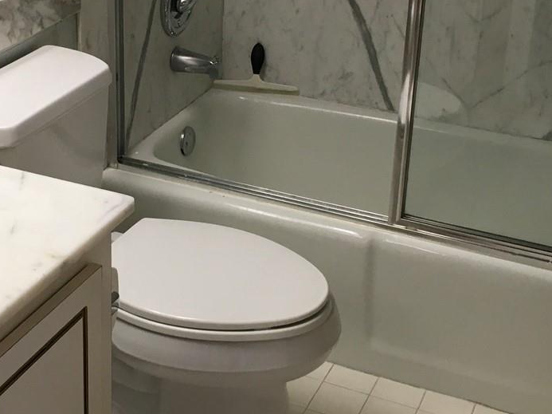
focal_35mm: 67
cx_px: 209
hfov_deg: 28.9
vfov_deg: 21.8
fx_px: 1068
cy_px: 127
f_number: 2.2
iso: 64
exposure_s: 1/30
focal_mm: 4.15
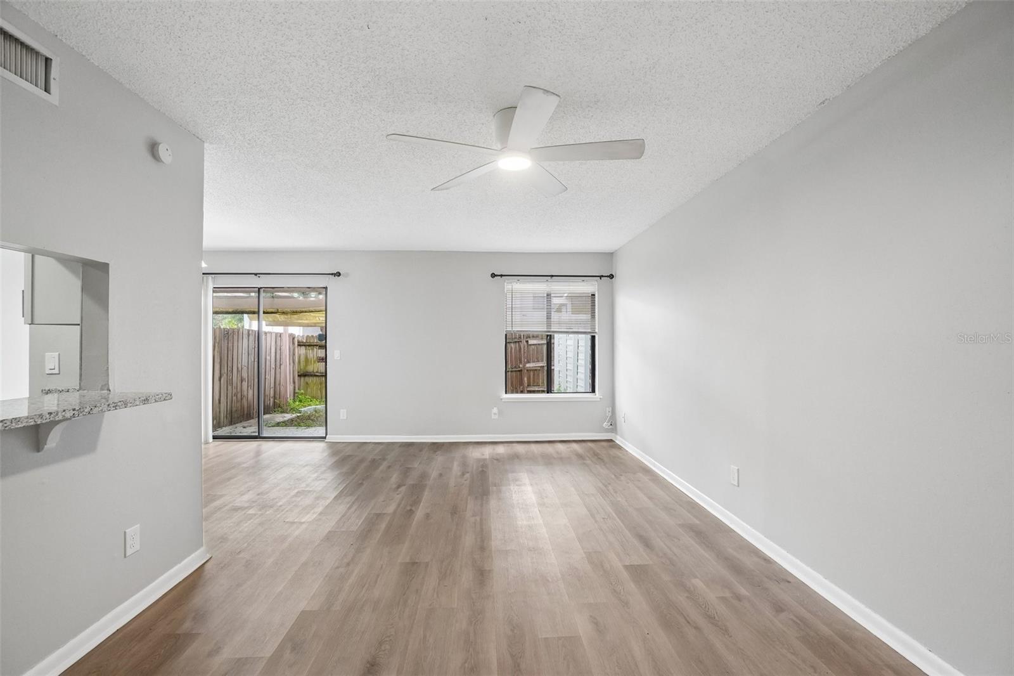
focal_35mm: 15
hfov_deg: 100.4
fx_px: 422
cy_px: 338
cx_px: 507
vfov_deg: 77.3
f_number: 8
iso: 400
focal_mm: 10
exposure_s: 1/30
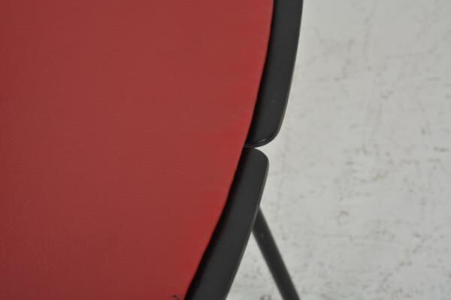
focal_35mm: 99
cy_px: 150
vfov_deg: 13.8
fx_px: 1240
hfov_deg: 20.6
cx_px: 226
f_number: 10
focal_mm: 66
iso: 400
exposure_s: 1/125
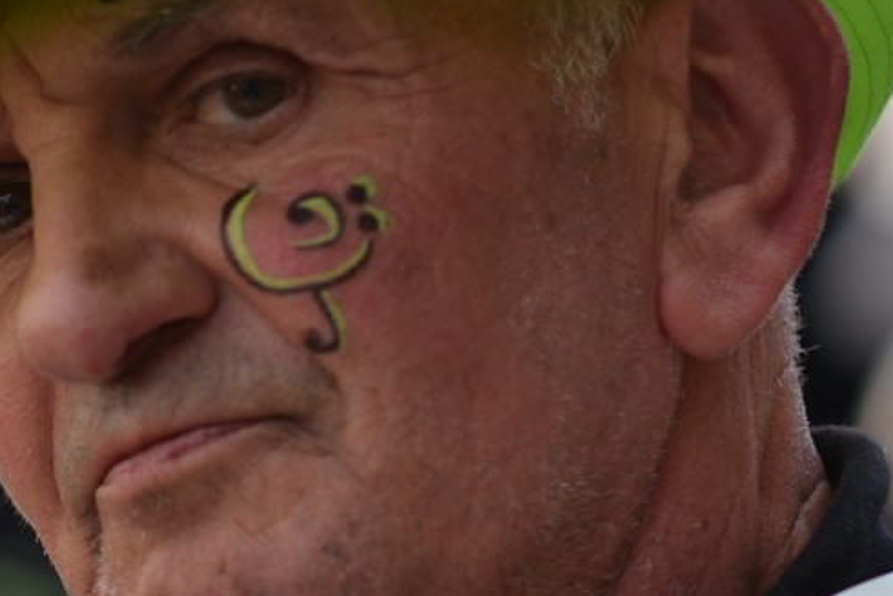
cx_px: 317
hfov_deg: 5.9
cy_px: 396
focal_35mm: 351
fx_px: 8709
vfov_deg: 3.9
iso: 100
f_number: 2.8
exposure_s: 1/500
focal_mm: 112
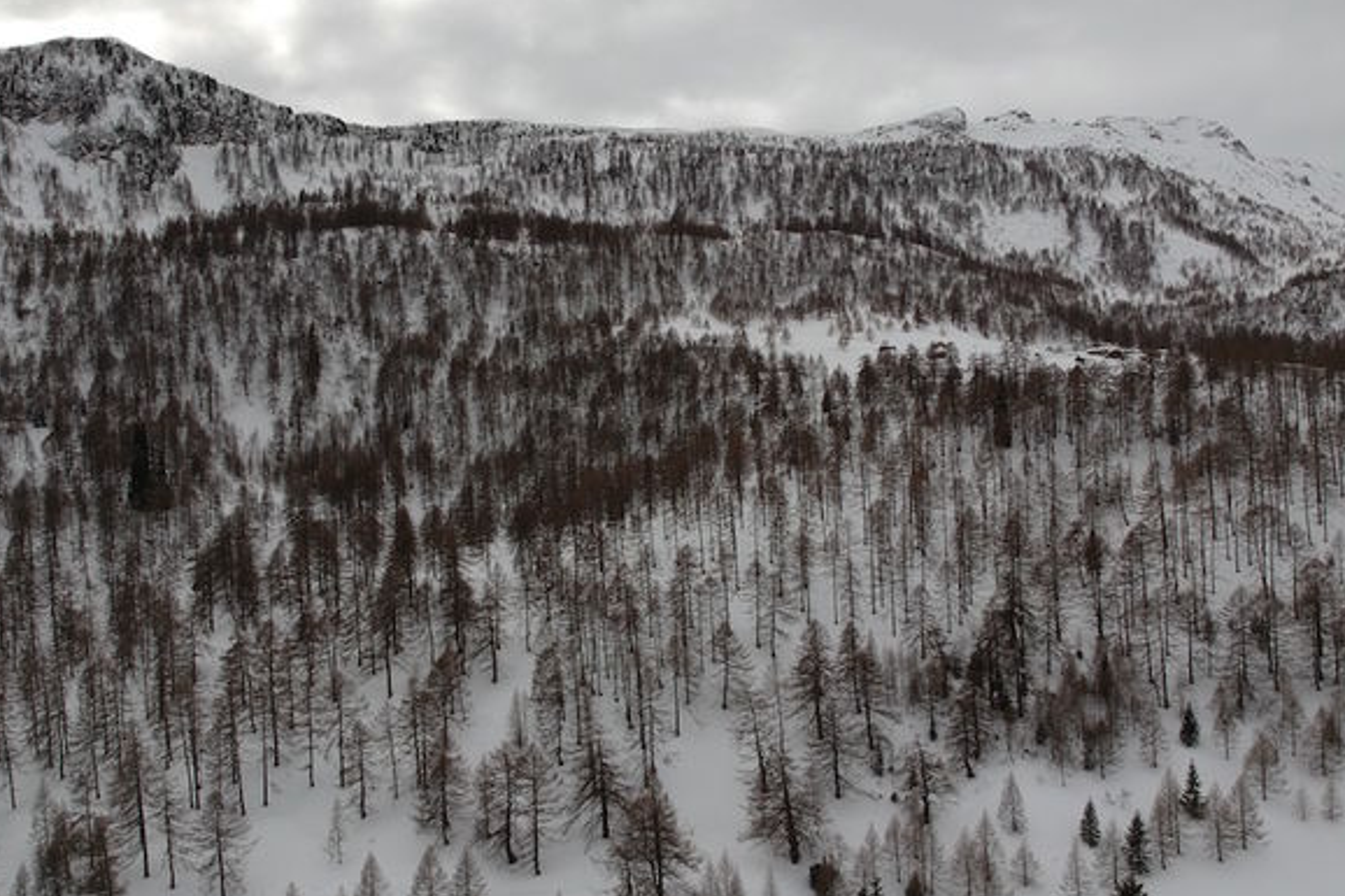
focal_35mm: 27
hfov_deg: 67.4
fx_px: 1008
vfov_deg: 47.9
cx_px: 668
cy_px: 472
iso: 100
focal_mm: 4.49
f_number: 2.6
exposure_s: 1/2500
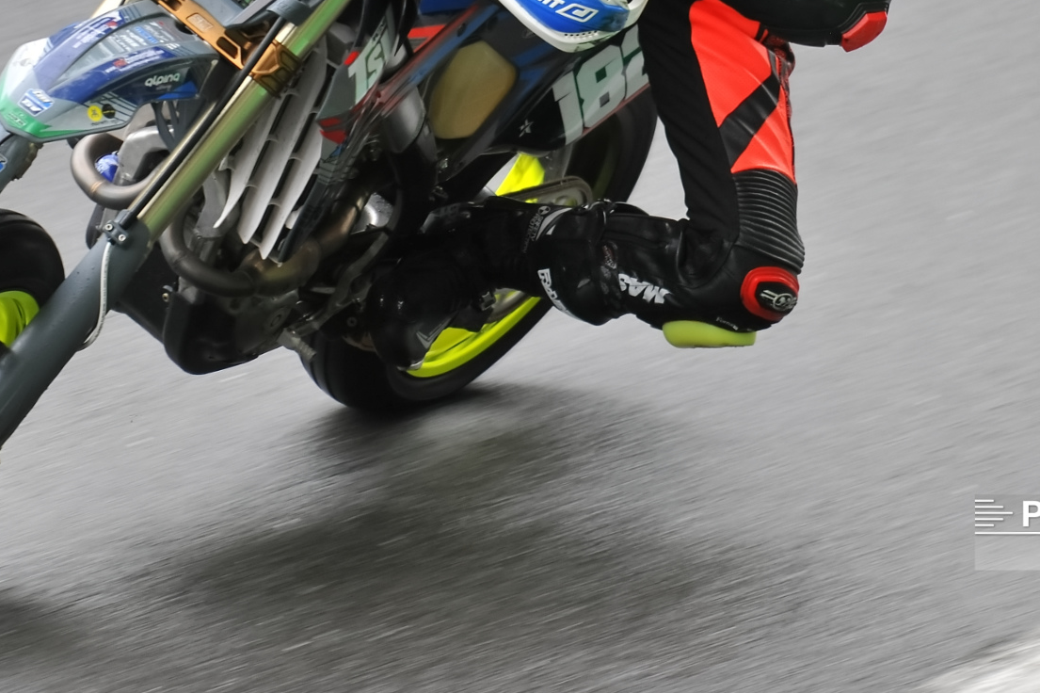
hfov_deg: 3.8
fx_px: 15681
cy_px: 94
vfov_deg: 2.5
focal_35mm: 543
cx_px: 445
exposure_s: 1/320
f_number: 5.6
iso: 560
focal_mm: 300
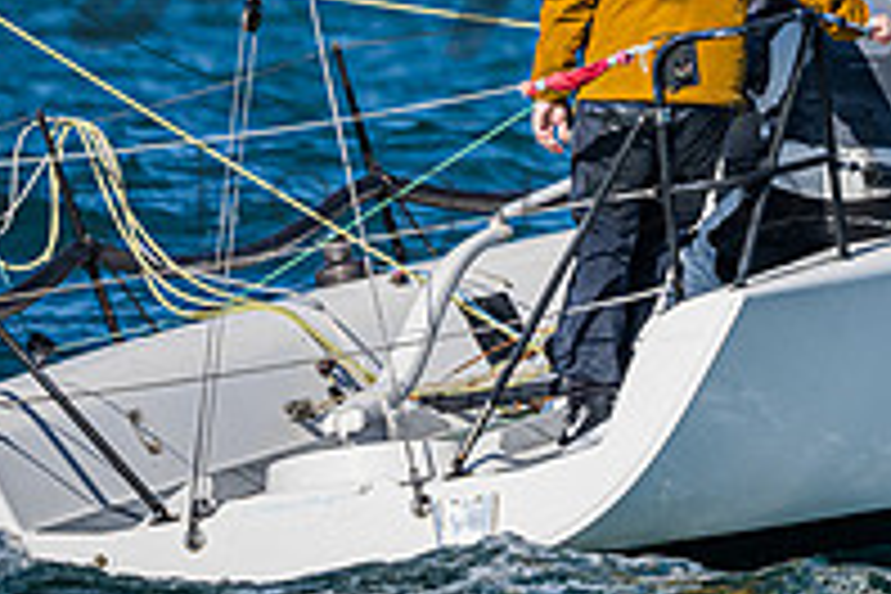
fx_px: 23907
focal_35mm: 966
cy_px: -346
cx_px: 1305
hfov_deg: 2.1
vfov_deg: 1.4
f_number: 5.6
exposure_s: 1/4000
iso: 400
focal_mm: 240
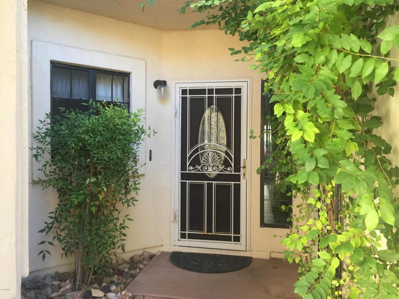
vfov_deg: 48.2
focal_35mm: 29
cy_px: 150
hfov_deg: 61.7
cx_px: 200
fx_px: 334
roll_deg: -1.9
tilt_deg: -1.7
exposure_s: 1/40
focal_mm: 4.15
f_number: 2.2
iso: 32
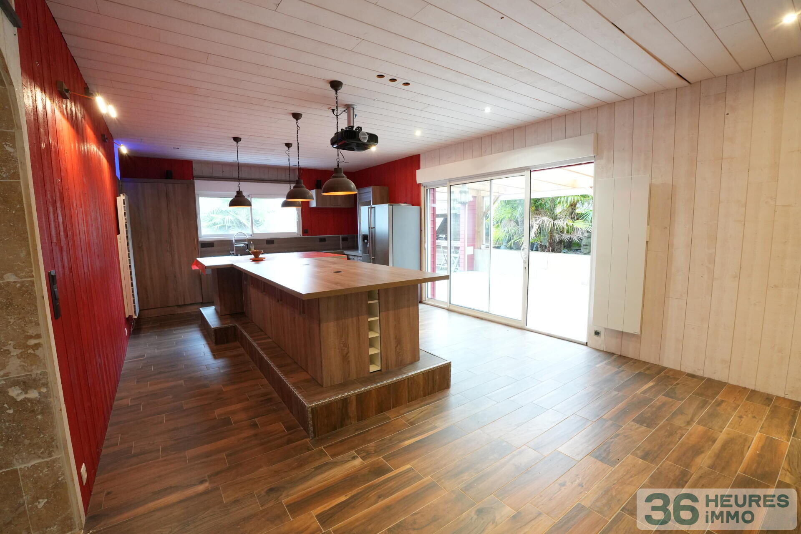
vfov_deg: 77.3
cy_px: 267
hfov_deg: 100.4
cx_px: 400
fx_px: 334
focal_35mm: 15
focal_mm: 10
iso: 2500
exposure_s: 1/13
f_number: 8
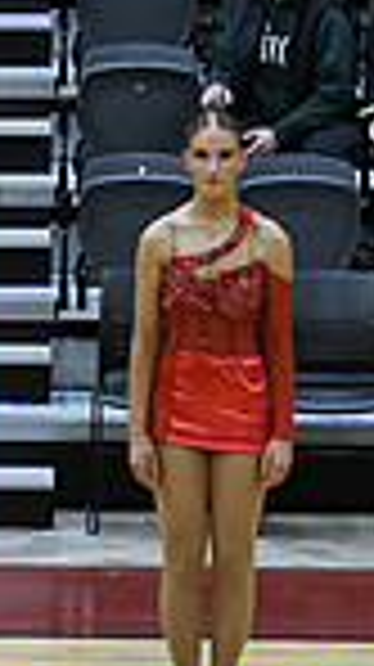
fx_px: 8111
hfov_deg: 2.6
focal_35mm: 459
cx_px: -753
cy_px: 506
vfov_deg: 4.7
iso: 5000
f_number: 4
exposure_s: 1/500
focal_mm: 75
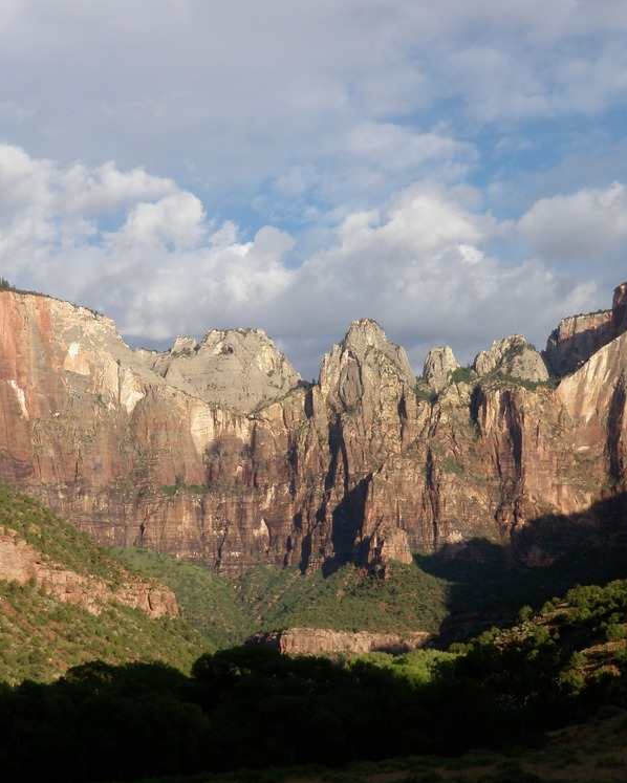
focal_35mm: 64
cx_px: 272
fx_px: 1484
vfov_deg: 29.6
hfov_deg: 23.8
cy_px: 392
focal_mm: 8.89
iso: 50
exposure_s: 1/200
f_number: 5.6
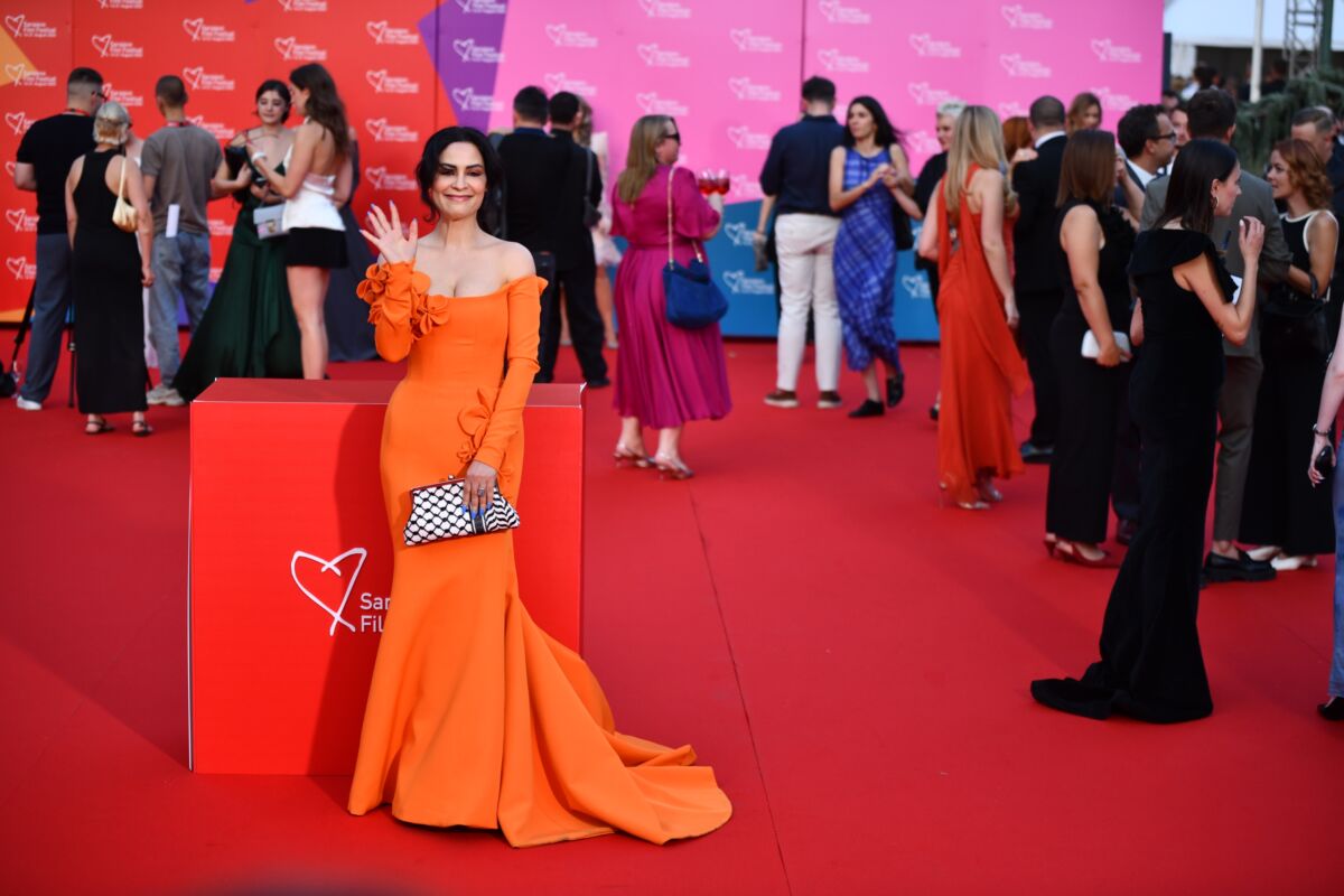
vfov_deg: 19.5
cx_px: 672
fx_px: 2613
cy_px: 448
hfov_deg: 28.8
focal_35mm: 70
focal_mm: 70
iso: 640
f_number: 2.8
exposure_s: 1/800
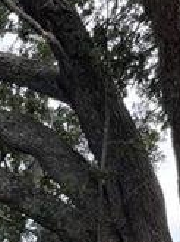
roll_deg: -0.5
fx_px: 780
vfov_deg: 15.0
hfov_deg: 12.2
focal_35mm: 112
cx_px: -132
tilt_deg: -0.9
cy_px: 452
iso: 100
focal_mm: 6.76
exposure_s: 1/514
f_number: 1.78
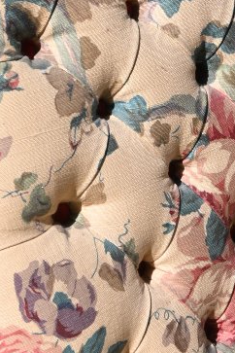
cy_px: 4
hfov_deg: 4.8
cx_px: 263
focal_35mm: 283
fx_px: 2767
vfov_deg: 7.3
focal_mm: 57
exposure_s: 1/400
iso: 100
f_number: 7.1
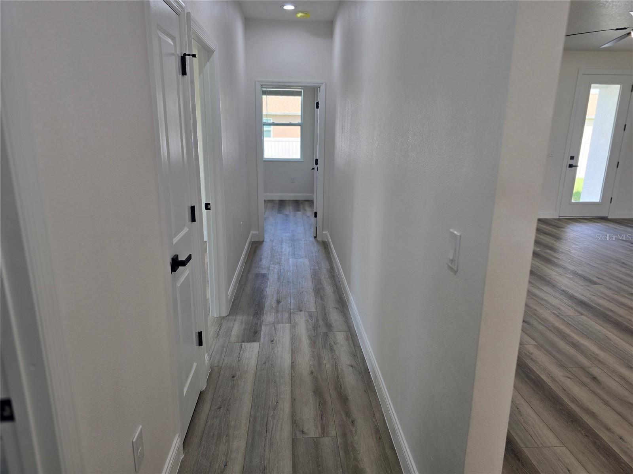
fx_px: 421
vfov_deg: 58.9
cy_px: 237
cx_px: 316
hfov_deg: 73.9
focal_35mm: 23
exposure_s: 1/120
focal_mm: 6.3
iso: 32
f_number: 1.7
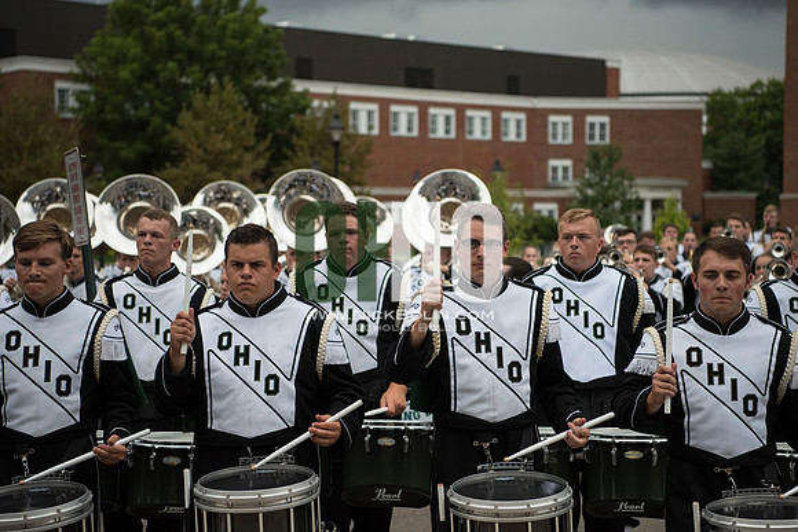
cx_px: 399
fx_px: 1552
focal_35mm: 70
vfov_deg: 19.5
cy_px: 266
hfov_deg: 28.8
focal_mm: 70
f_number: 3.5
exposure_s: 1/3200
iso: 1600
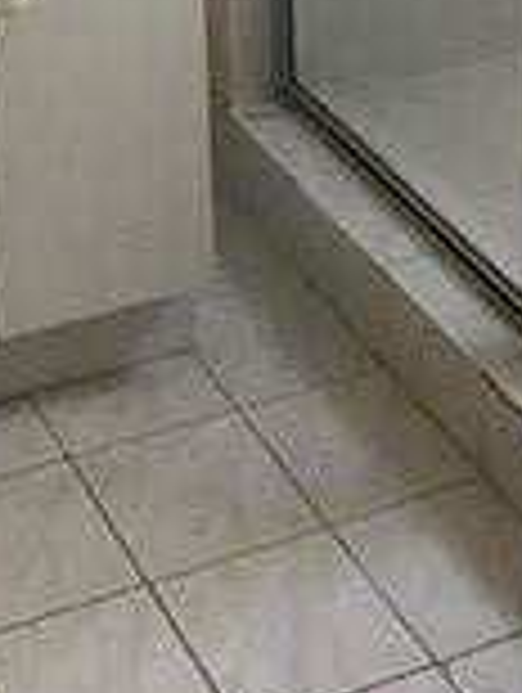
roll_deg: +2.0
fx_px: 2326
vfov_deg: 15.7
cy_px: -324
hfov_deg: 12.7
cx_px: 441
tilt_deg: -13.0
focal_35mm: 116
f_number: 1.8
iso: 50
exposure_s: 1/15
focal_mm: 3.99
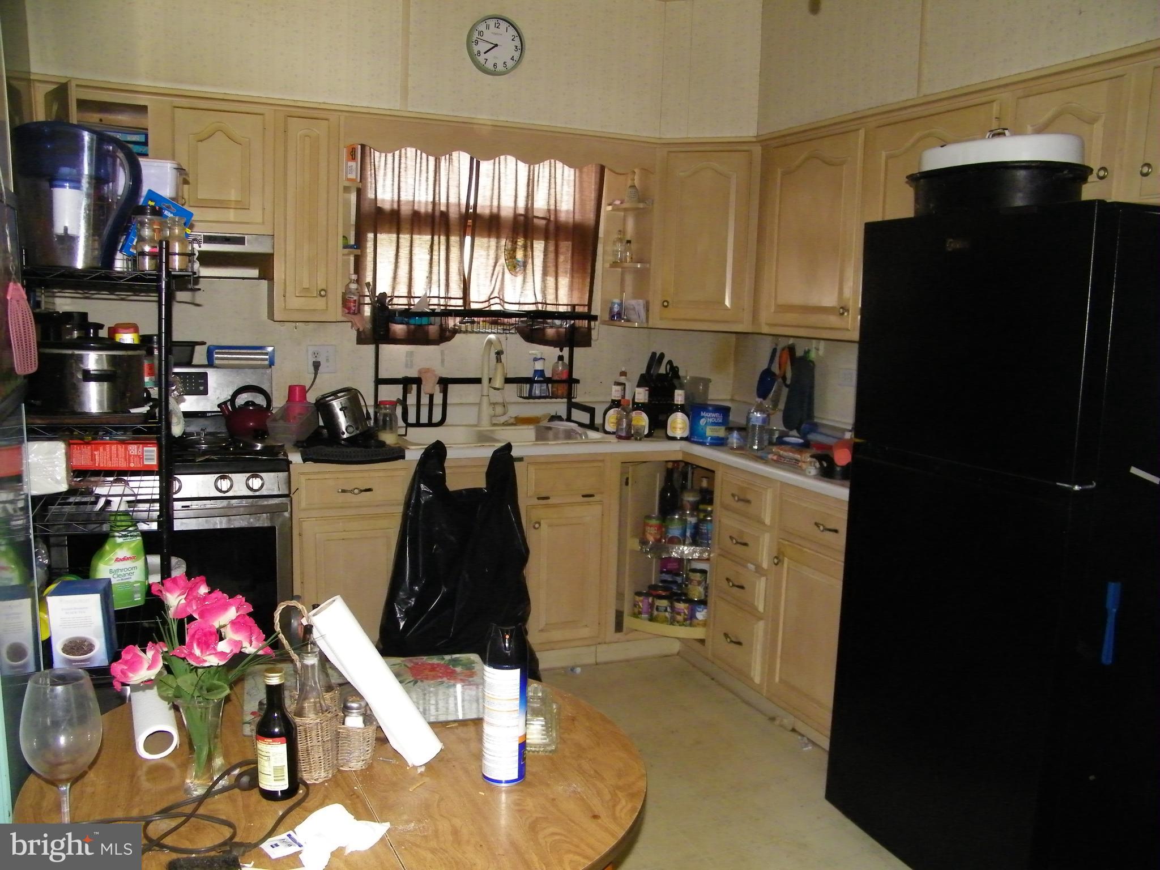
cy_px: 435
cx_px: 580
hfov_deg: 63.4
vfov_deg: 49.7
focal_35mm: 28
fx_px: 938
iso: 320
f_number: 3.5
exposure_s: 1/30
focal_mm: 5
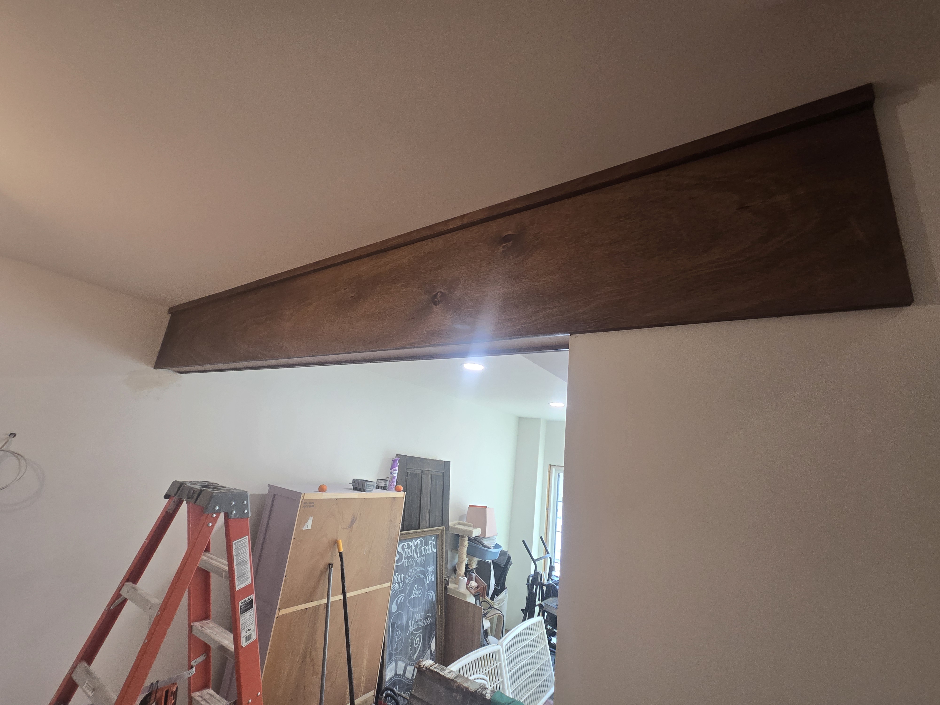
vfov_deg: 89.9
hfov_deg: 106.2
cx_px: 470
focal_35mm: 13
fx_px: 353
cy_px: 352
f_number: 2.2
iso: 160
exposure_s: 1/60
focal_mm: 2.2
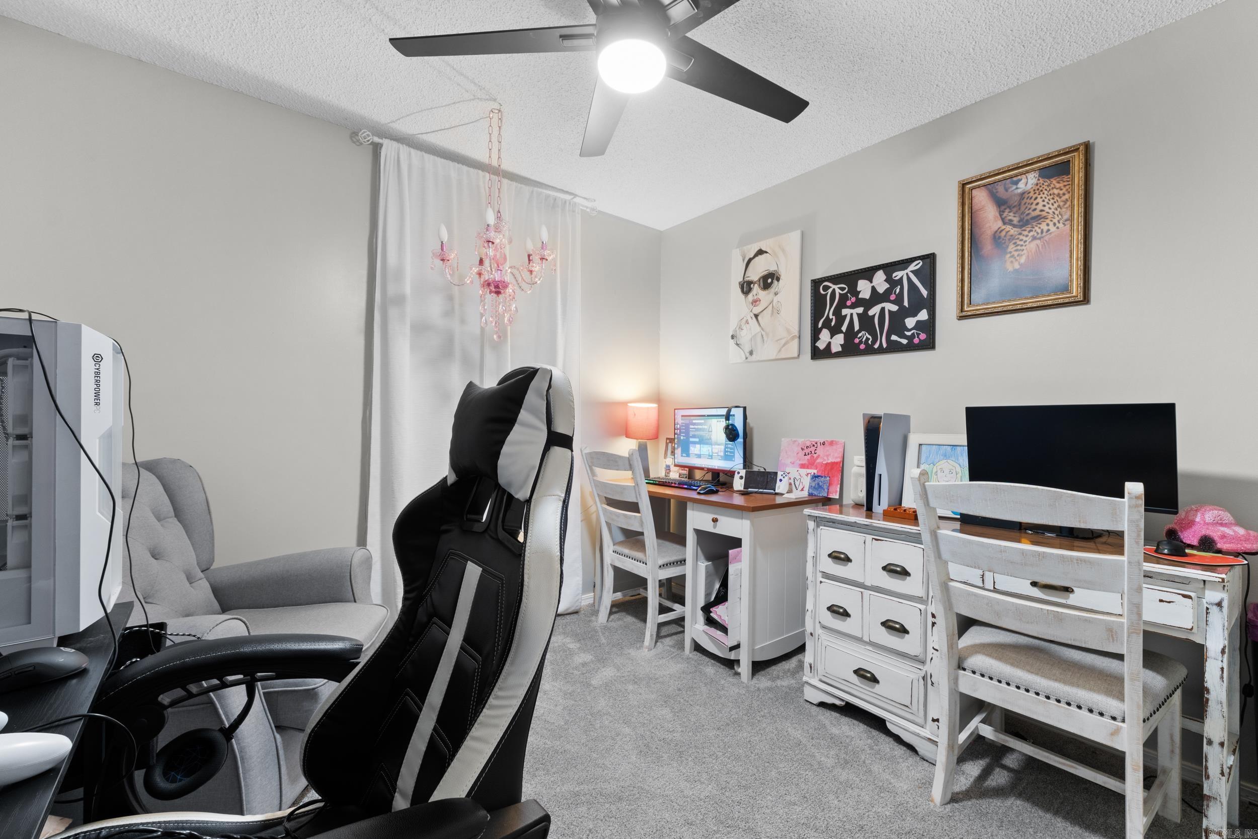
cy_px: 420
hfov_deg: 100.4
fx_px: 524
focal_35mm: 15
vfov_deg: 77.3
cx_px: 629
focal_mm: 10
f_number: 9
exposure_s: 2.5
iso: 200
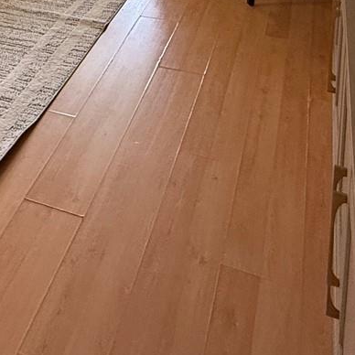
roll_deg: +2.7
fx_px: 592
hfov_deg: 32.0
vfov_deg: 27.0
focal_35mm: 51
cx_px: 43
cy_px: -130
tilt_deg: -12.1
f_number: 2.2
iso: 200
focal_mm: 2.22
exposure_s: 1/60
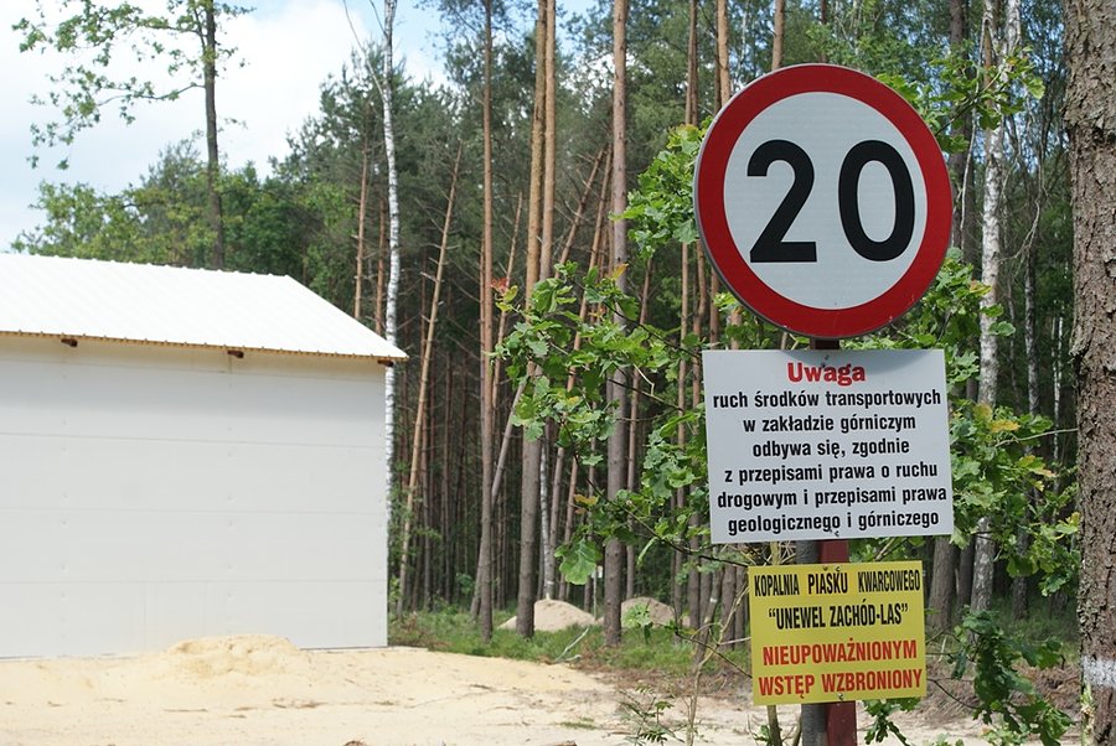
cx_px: 558
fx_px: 2327
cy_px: 373
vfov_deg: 18.2
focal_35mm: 75
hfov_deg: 27.0
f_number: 7.1
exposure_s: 1/125
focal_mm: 50
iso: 100
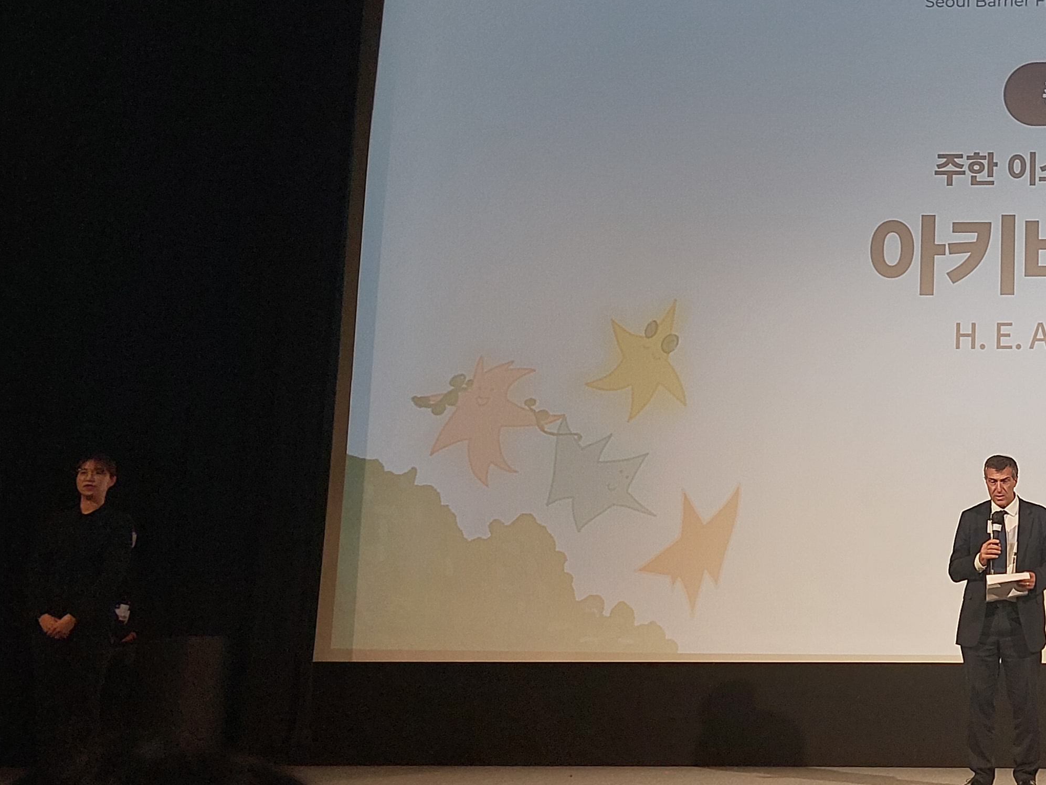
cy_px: 352
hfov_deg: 30.7
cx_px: 1066
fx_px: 1753
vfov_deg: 25.2
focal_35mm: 58
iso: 100
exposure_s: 1/60
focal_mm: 5.23
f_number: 1.8
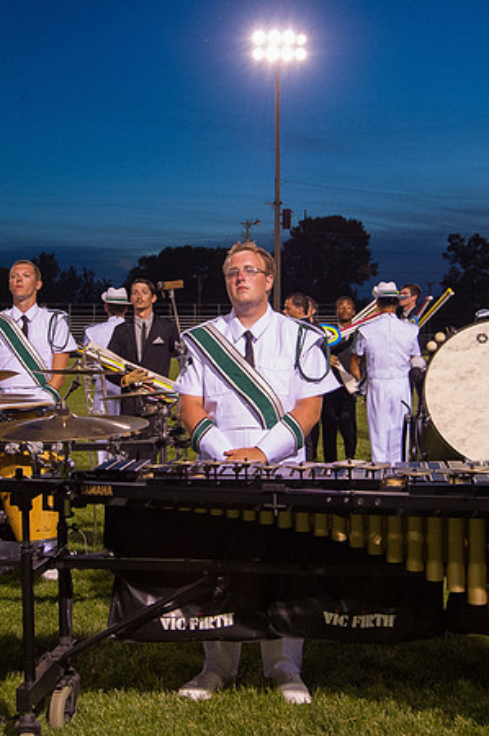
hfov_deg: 24.3
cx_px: 246
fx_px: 1136
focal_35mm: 56
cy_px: 343
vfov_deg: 35.9
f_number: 5.6
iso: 3200
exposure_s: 1/125
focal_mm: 34
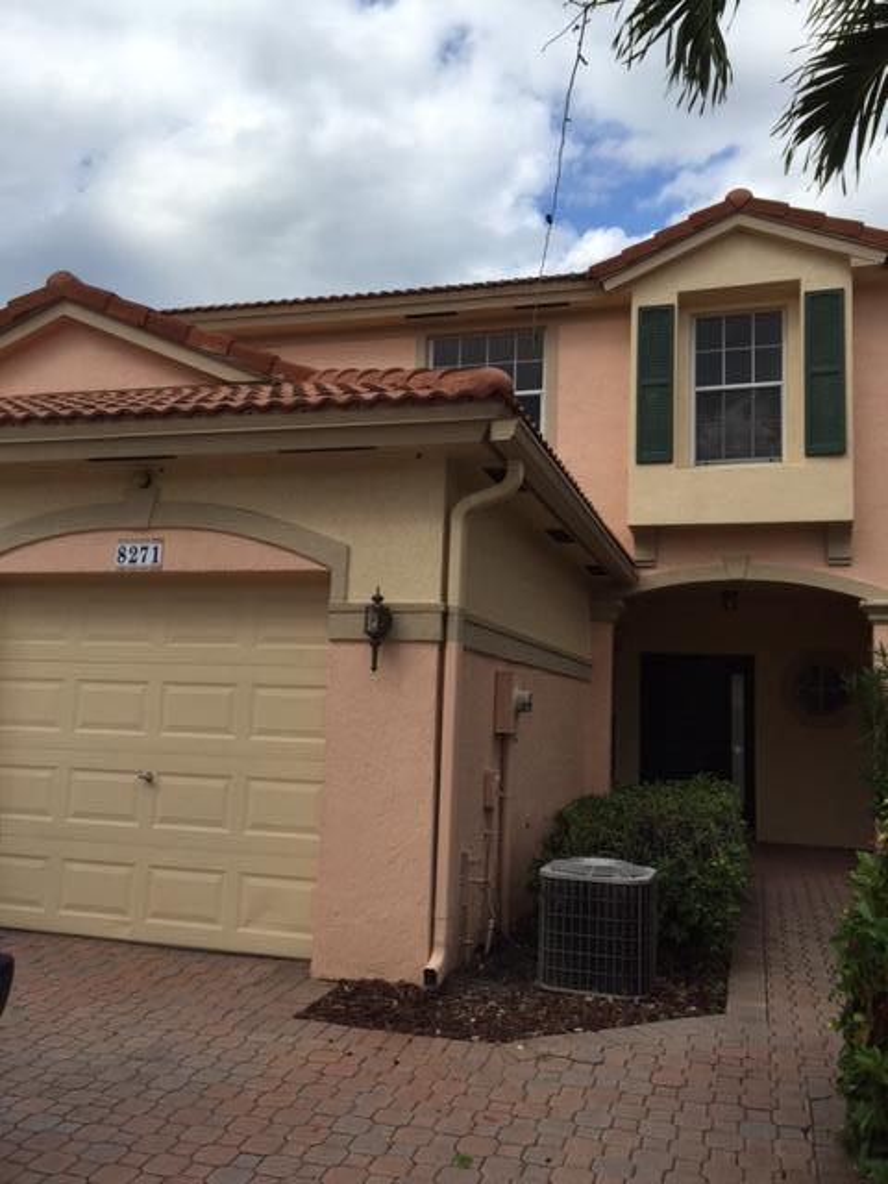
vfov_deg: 61.7
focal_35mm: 29
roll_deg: -1.4
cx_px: 444
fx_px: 992
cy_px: 592
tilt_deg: +7.5
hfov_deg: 48.2
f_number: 2.2
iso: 32
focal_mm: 4.15
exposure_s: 1/1582
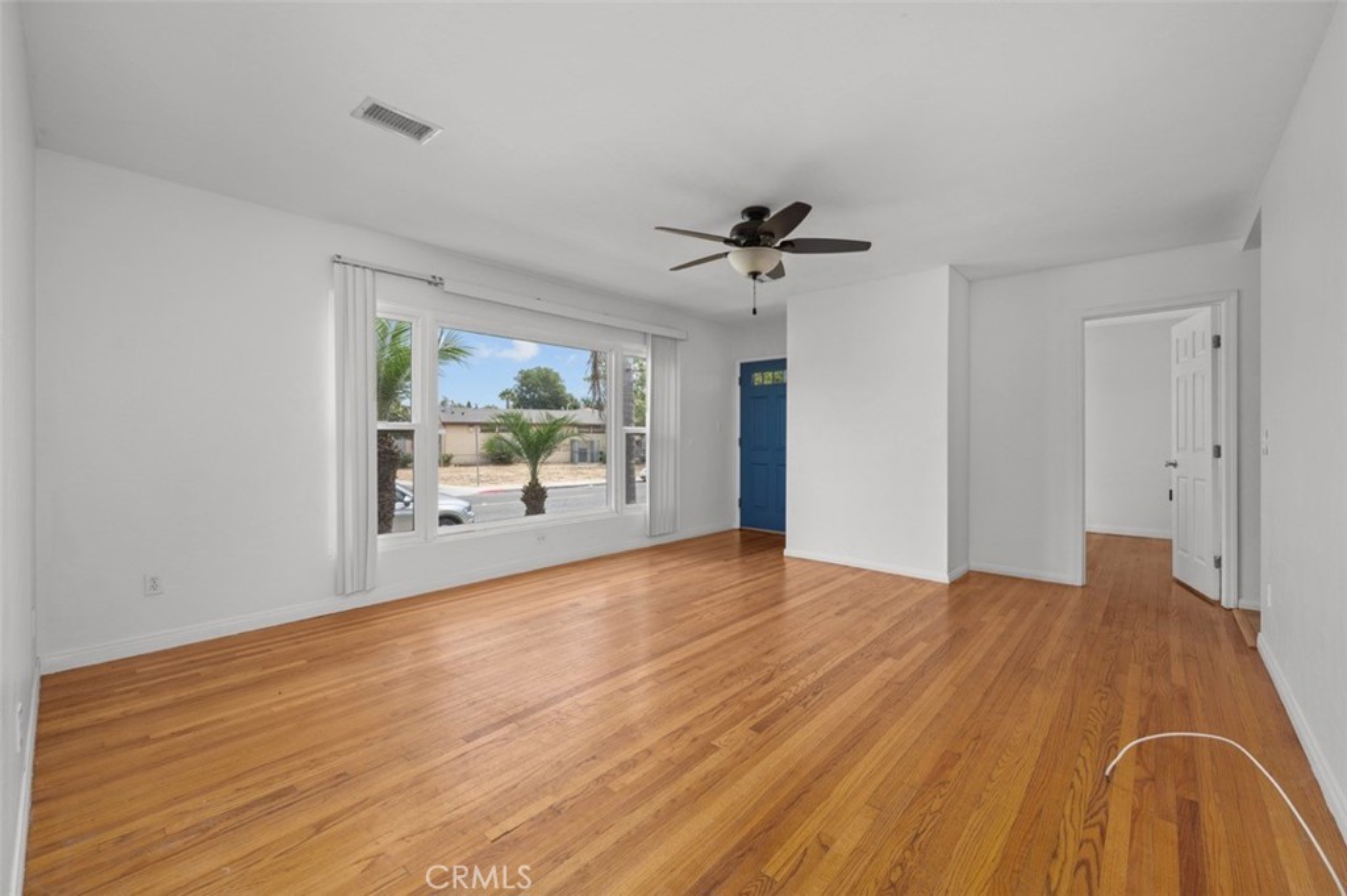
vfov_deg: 81.1
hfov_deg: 104.3
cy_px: 448
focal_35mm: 14
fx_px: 523
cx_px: 674
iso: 100
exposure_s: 1/13
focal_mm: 14
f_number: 8
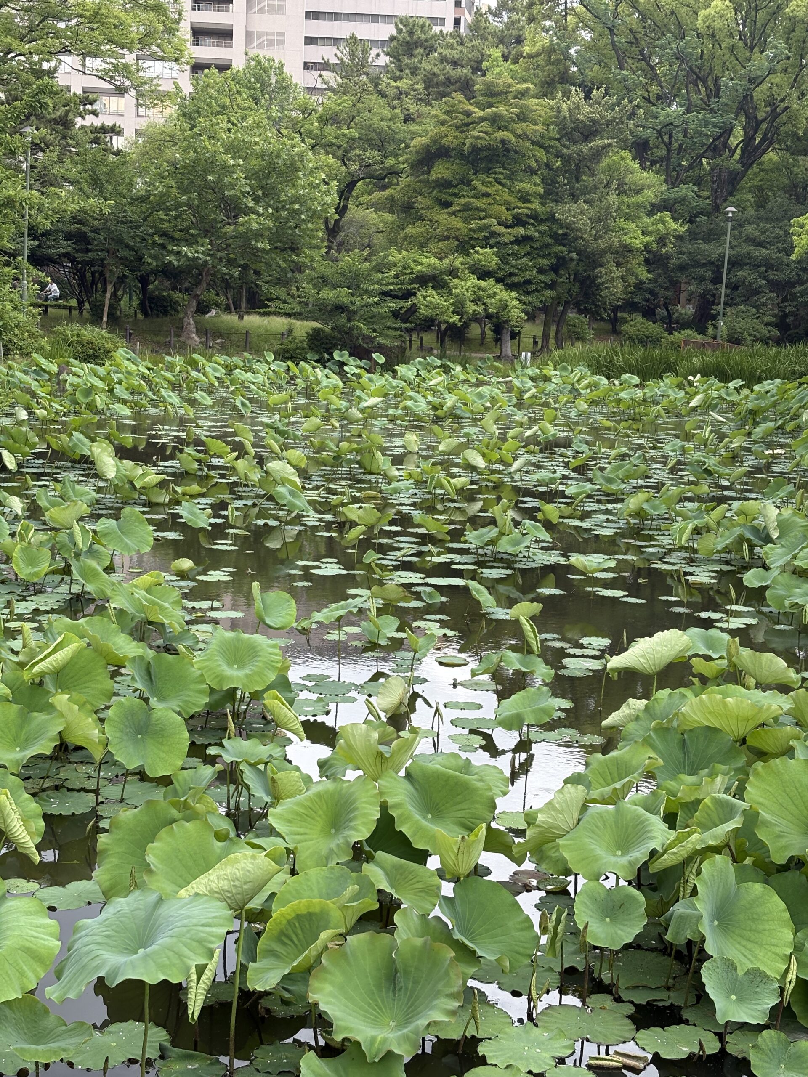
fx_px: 1618
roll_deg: -2.6
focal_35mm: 52
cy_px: 538
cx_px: 404
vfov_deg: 36.8
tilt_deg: -7.9
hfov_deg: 28.0
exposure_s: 1/285
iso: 40
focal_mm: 5.96
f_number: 1.6
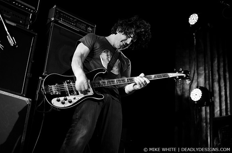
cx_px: 116
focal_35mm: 45
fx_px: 289
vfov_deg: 29.7
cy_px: 76
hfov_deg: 43.7
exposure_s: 1/320
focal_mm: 30
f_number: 3.2
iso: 1000
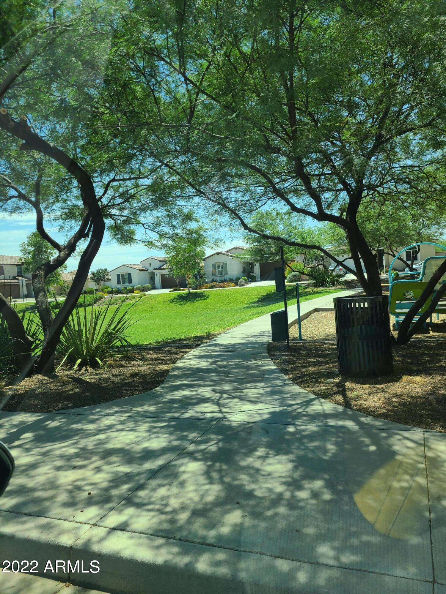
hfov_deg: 53.1
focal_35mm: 26
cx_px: 223
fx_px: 447
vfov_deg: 67.3
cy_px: 297
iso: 40
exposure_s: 1/580
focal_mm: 5.4
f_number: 1.8
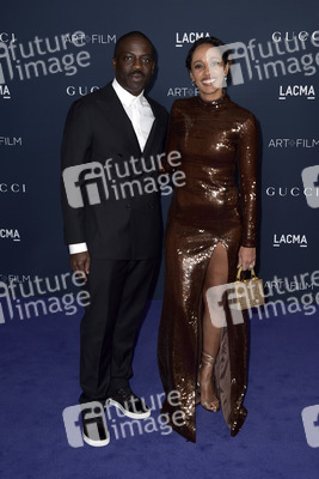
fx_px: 637
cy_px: 240
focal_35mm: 48
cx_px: 160
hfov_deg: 28.1
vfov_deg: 41.1
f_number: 6.3
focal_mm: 48
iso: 500
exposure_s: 1/250
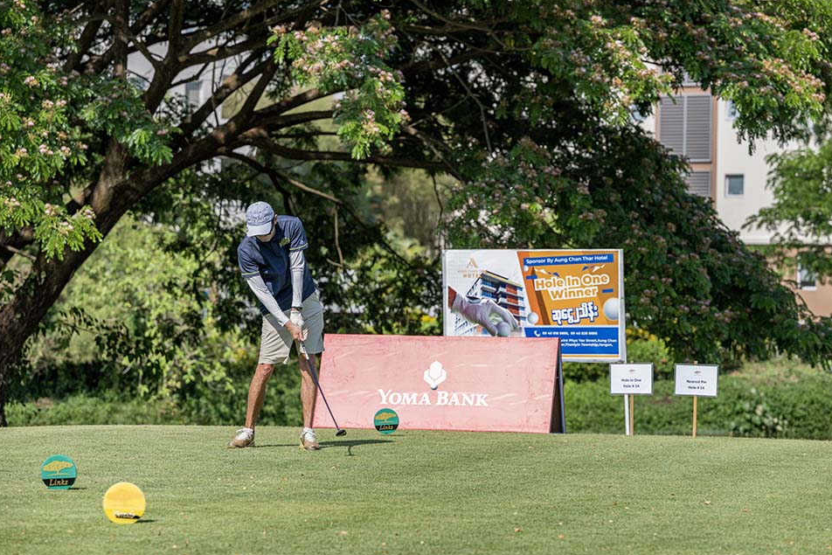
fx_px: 2797
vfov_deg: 11.3
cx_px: 417
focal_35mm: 121
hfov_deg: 16.9
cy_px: 278
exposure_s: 1/5000
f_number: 4.5
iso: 1100
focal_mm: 120
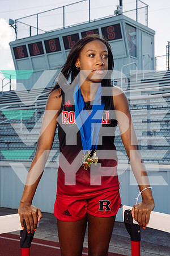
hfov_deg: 23.8
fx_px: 404
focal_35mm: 57
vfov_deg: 35.1
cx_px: 85
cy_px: 128
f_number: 10
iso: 125
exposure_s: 1/200
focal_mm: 57
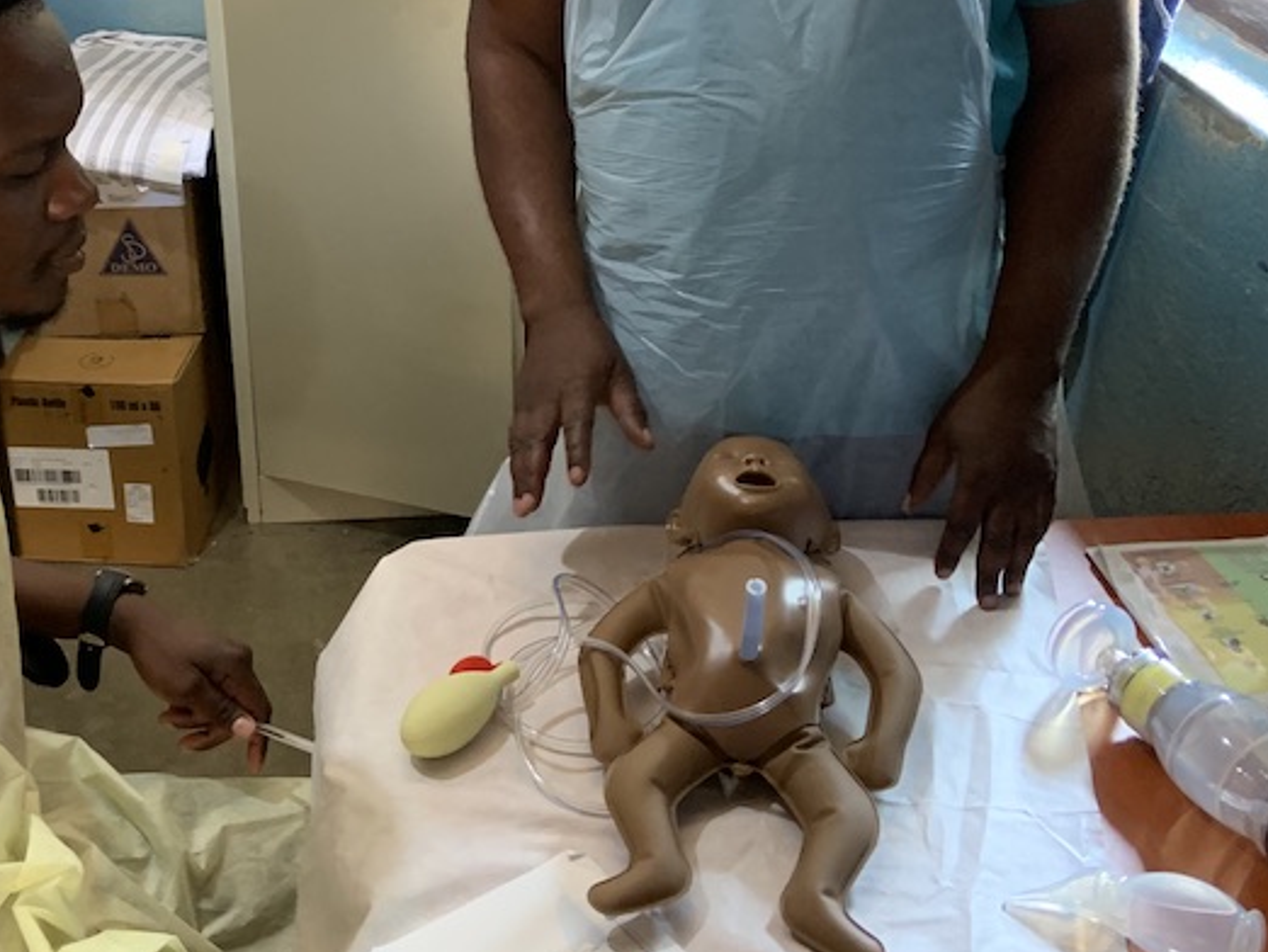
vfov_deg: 28.3
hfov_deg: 37.2
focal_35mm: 51
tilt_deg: -23.2
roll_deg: +0.6
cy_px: 270
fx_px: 1869
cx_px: 466
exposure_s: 1/33
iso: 320
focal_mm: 4.25
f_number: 1.8
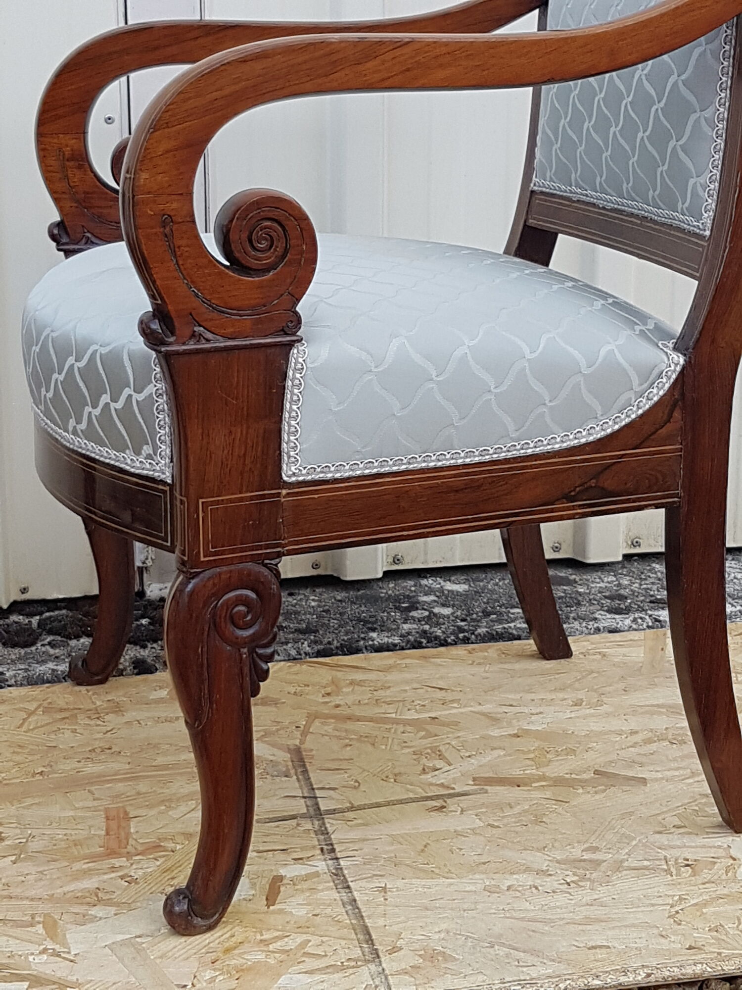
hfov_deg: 53.1
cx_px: 371
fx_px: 743
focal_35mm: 26
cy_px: 495
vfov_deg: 67.3
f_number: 1.7
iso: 40
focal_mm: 4.2
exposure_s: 1/774
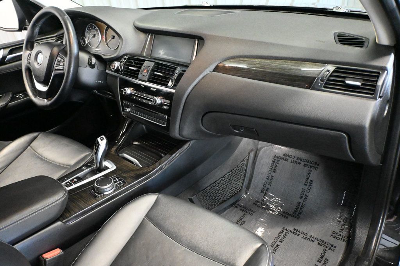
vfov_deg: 44.6
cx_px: 200
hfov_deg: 63.2
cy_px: 133
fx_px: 325
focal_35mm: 29
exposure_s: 1/40
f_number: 3.8
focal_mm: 19.5
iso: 12800
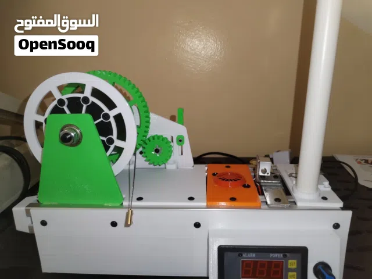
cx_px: 186
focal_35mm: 29
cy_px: 140
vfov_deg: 48.2
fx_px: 312
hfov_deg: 61.7
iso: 715
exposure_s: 1/33.3
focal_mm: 4.75
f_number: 1.8
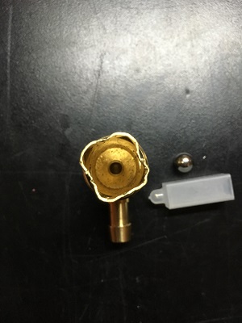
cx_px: 121
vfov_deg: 61.7
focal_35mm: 29
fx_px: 270
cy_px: 162
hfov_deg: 48.2
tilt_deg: -85.4
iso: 200
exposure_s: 1/20
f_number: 2.2
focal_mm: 4.15
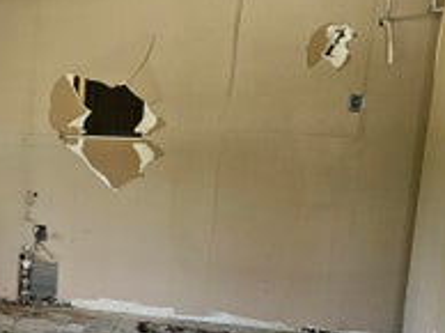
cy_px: 262
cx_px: -110
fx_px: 976
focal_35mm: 76
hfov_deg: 23.2
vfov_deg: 19.2
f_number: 1.8
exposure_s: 1/170
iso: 500
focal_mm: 5.4
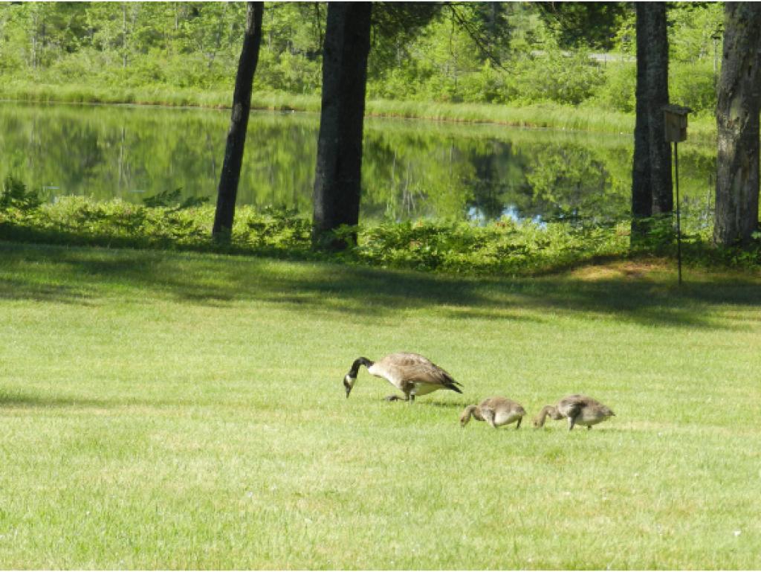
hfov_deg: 13.6
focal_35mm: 145
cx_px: 380
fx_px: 3189
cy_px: 286
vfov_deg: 10.2
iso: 160
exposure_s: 1/250
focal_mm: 25.7
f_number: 5.1
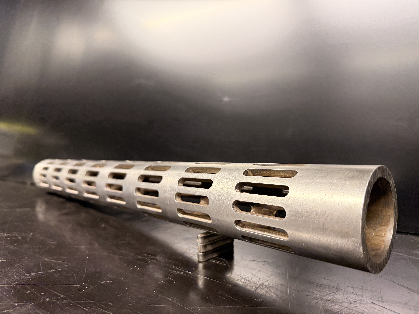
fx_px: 291
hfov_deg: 71.6
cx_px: 210
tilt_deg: -5.3
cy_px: 157
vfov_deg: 56.8
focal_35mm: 24
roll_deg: +0.9
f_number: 1.78
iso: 250
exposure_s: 1/60
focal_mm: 6.76
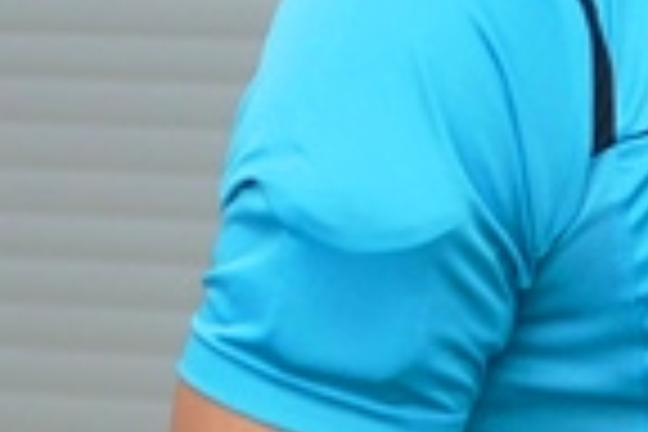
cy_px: 223
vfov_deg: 2.0
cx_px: 531
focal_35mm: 679
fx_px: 12221
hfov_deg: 3.0
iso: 125
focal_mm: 31.05
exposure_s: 1/640
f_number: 3.8
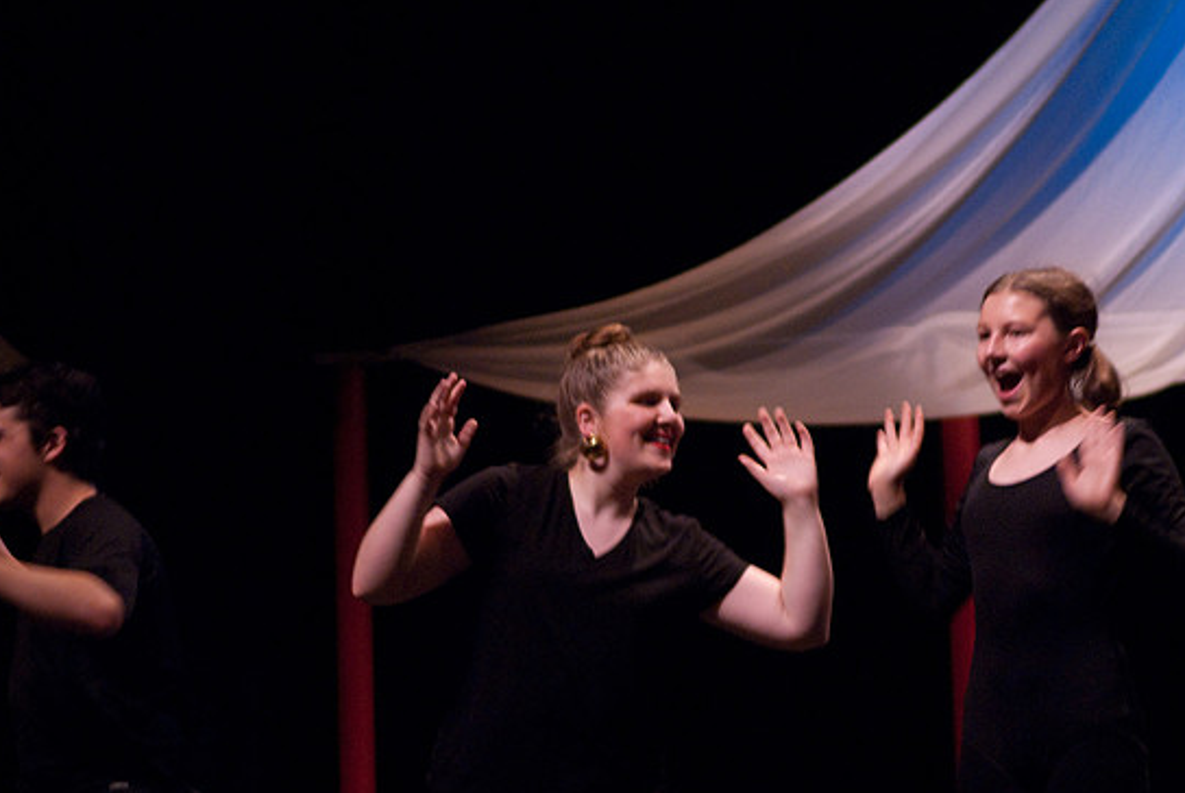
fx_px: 4218
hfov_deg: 16.0
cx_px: 616
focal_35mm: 128
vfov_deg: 10.7
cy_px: 401
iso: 1250
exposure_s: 1/60
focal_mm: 80
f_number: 2.8
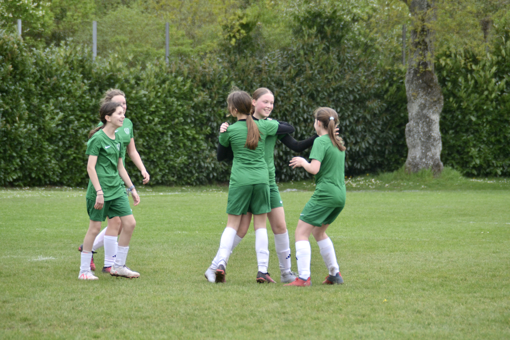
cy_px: 170
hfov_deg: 6.9
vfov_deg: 4.6
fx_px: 4250
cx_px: 255
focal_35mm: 300
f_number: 6.3
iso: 1100
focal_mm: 200
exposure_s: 1/500
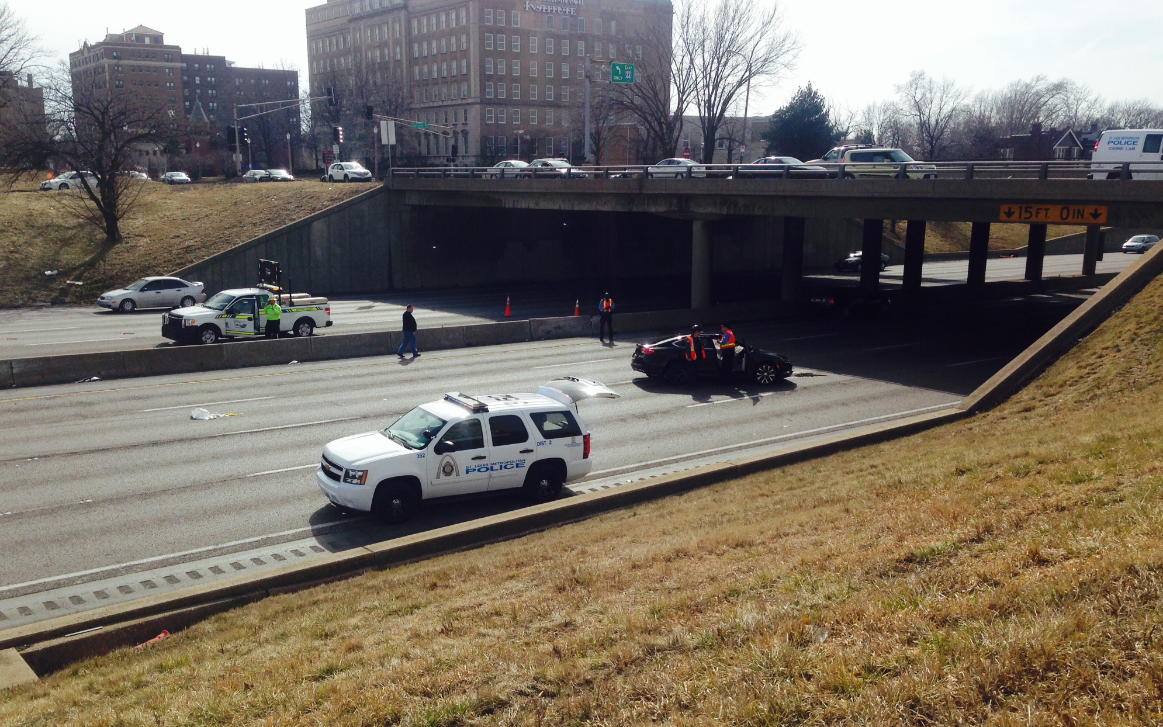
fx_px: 1141
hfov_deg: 54.0
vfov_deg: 35.2
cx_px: 573
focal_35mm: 36
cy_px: 428
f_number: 2.4
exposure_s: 1/1695
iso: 50
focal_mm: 4.12
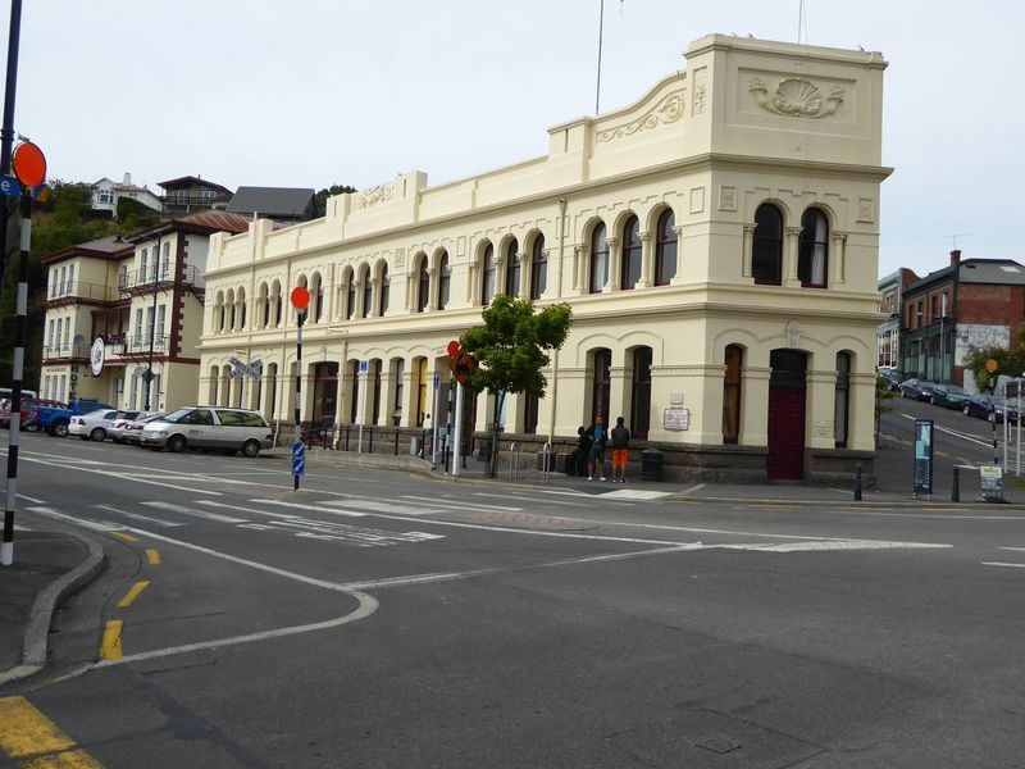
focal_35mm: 34
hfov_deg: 54.0
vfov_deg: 41.8
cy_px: 384
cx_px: 512
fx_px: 1007
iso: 80
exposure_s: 1/800
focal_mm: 5.8
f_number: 3.6
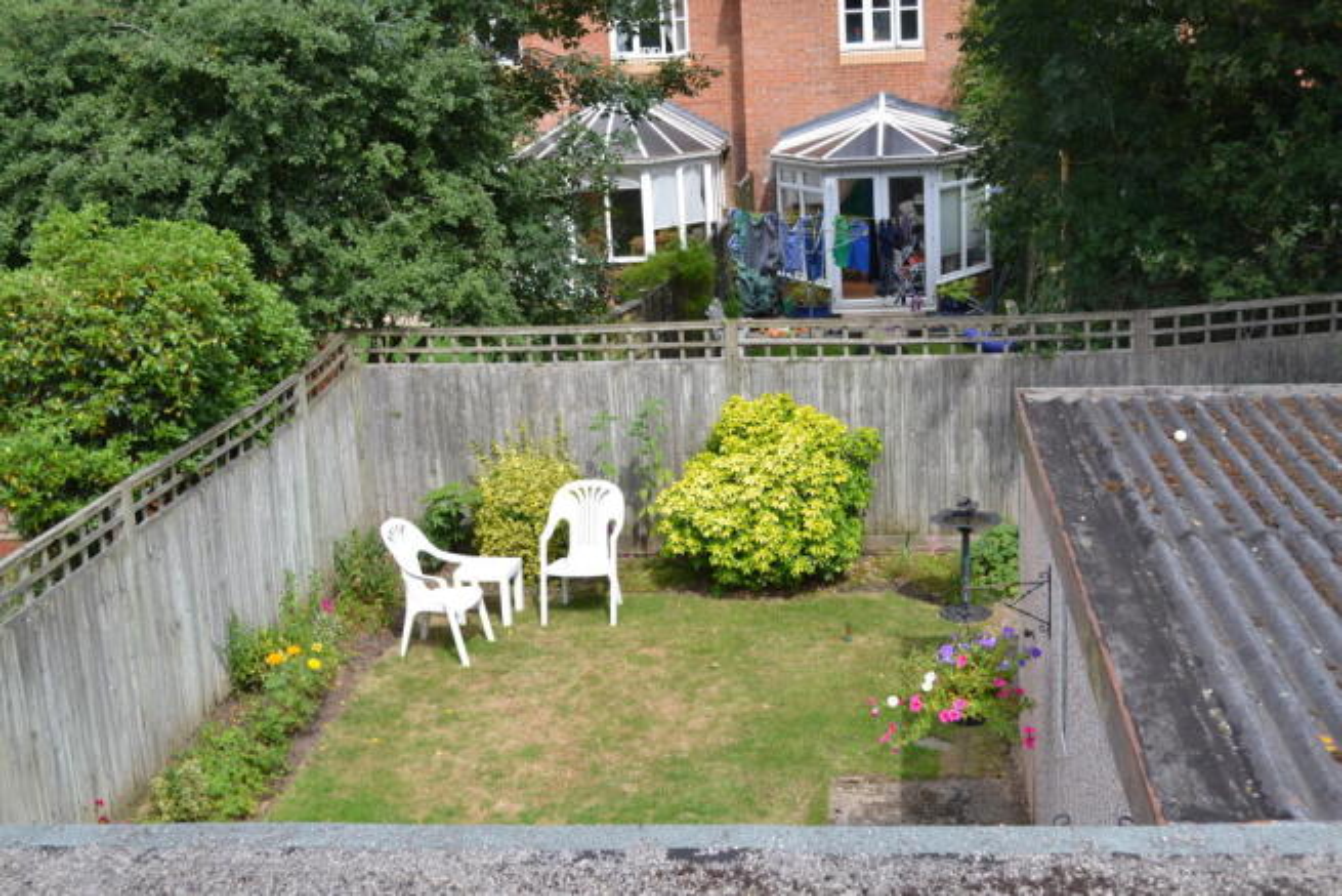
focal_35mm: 48
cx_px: 671
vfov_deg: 28.1
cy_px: 448
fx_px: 1790
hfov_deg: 41.1
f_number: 6.3
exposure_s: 1/160
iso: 100
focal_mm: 32
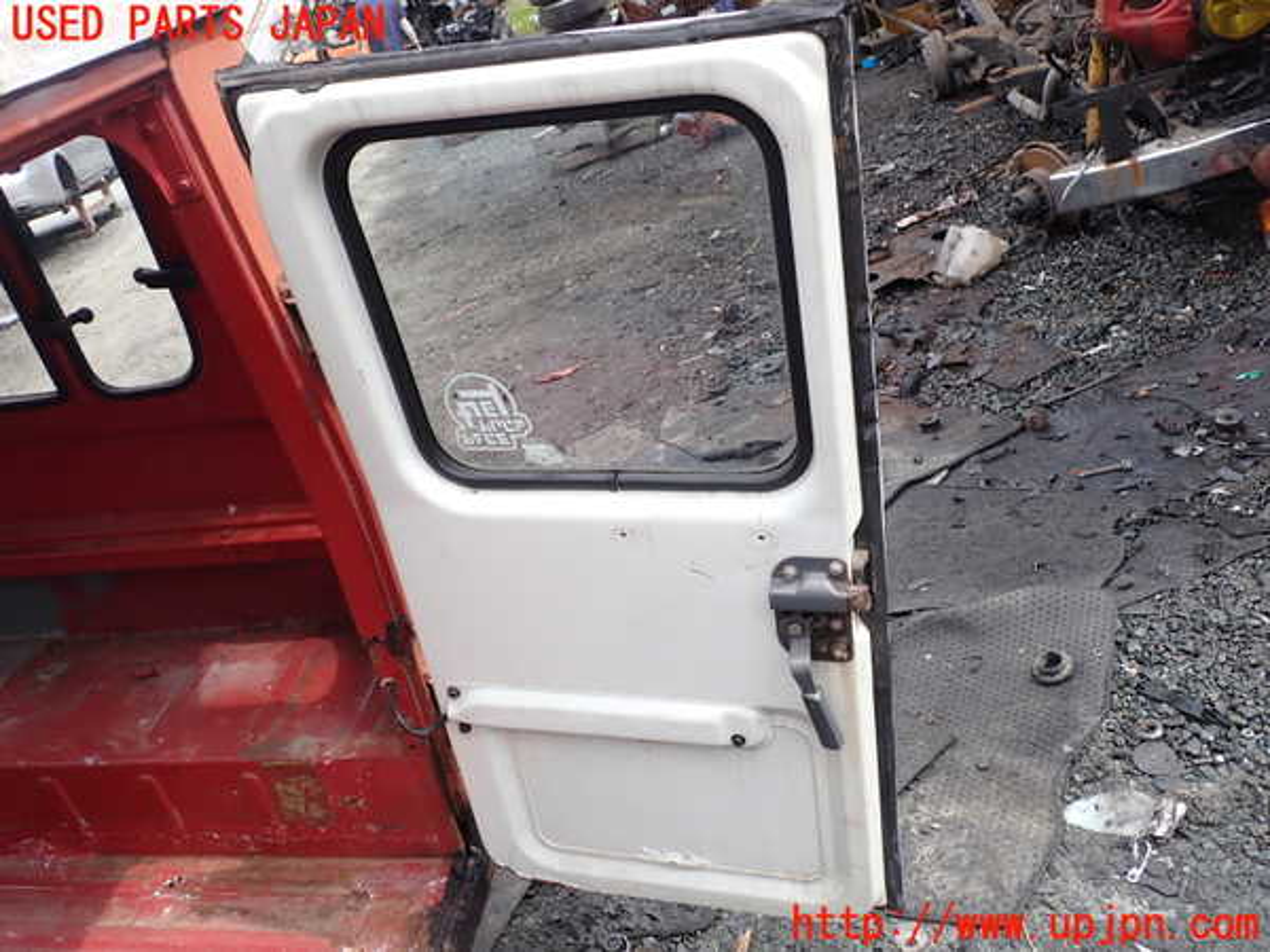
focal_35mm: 30
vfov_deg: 46.8
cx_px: 635
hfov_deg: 60.0
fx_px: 1101
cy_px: 476
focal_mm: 5.4
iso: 100
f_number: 3.2
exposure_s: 1/400
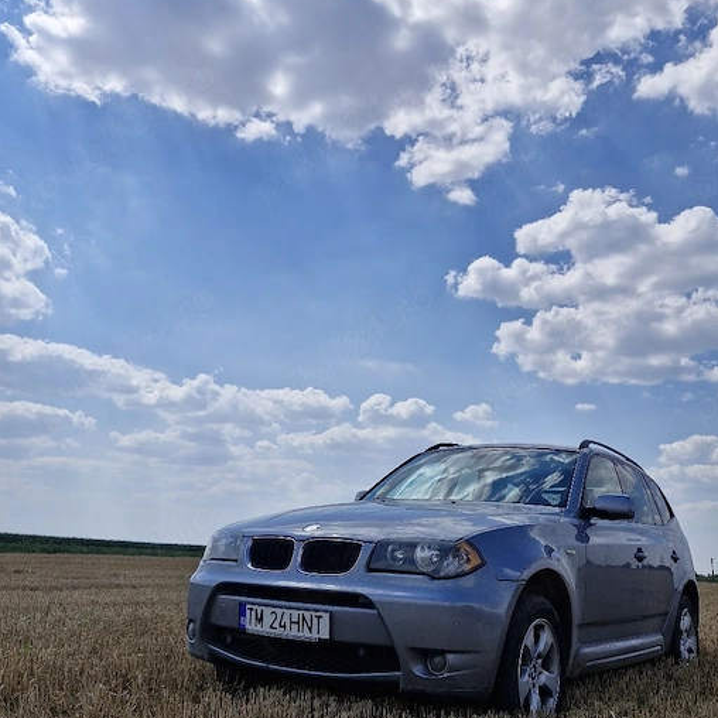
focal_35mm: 32
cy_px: 387
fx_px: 751
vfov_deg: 51.1
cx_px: 400
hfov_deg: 51.0
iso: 50
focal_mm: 5.54
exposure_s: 1/5000
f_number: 1.8
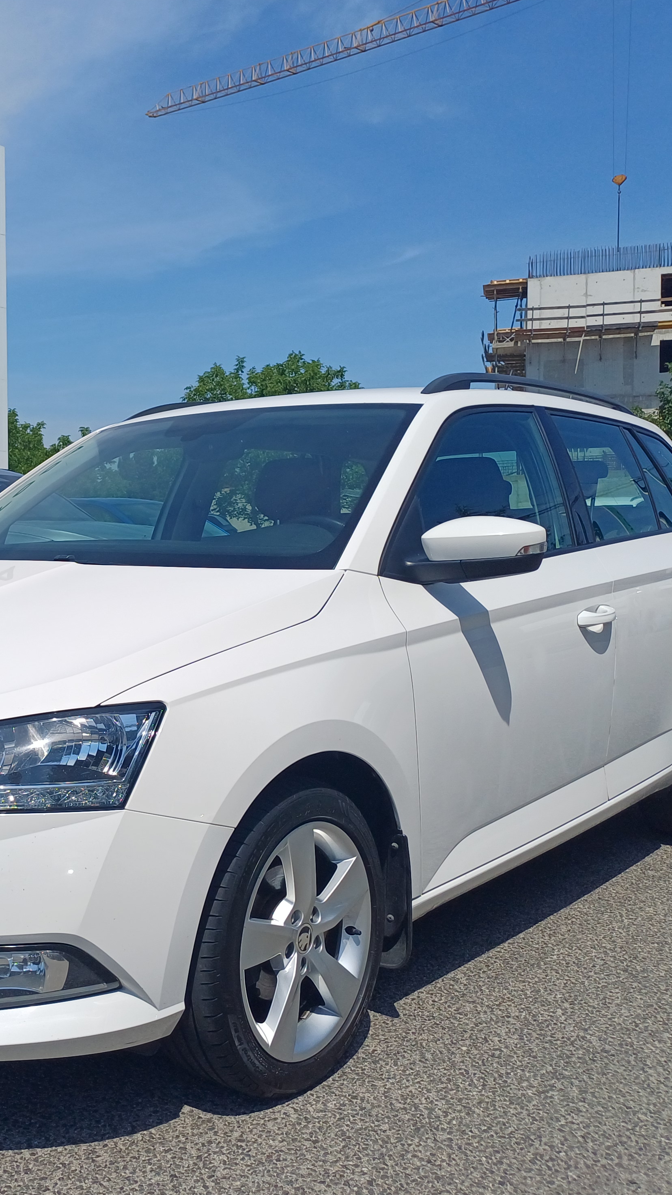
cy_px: 597
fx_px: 1172
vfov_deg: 54.0
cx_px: 52
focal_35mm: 37
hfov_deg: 30.4
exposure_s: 1/2381
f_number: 1.8
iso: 50
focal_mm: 4.65
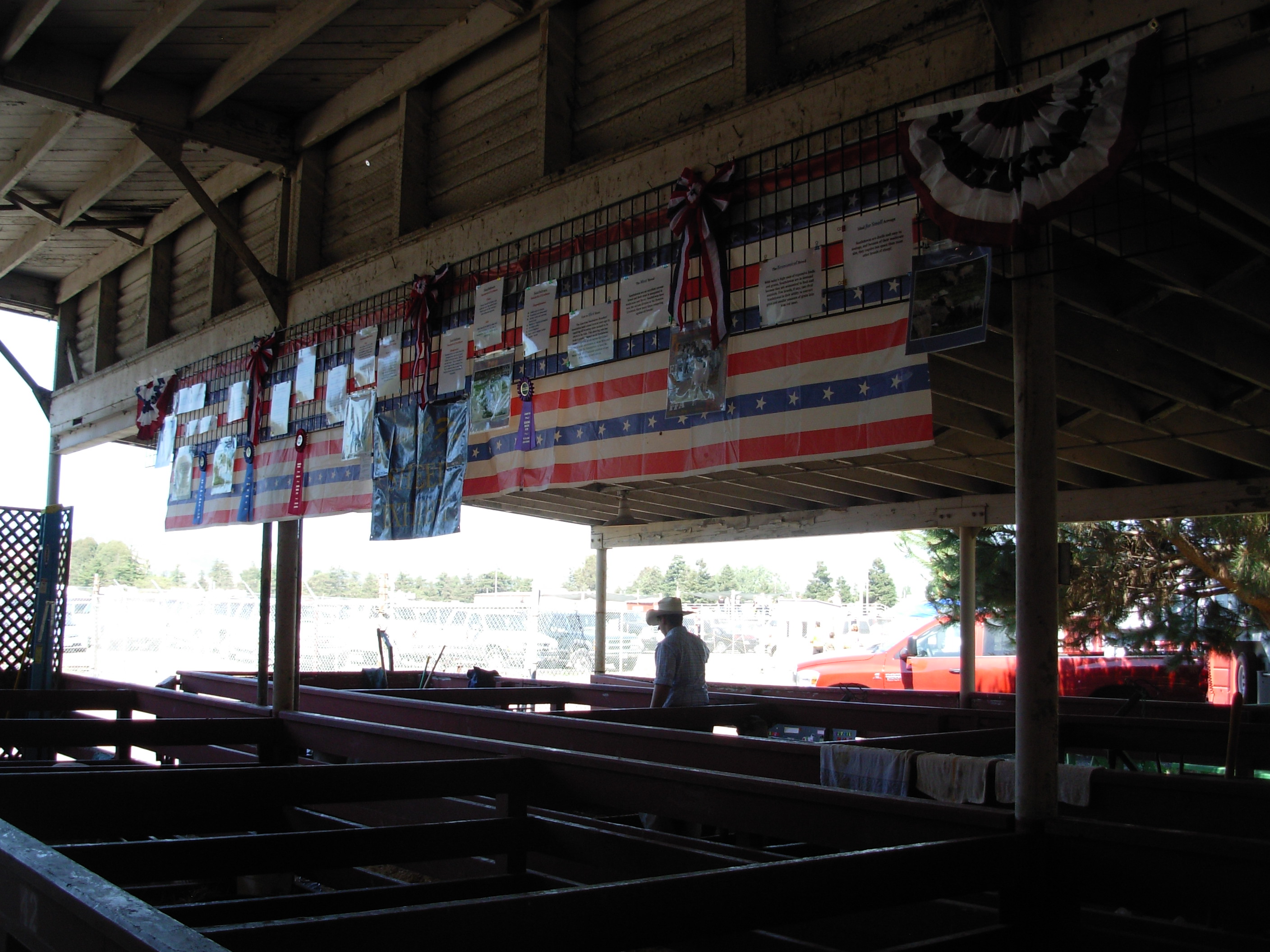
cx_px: 635
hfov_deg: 49.0
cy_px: 476
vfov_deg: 37.7
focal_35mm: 38
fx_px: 1394
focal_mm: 6.3
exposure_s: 1/144
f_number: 2.9
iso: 50
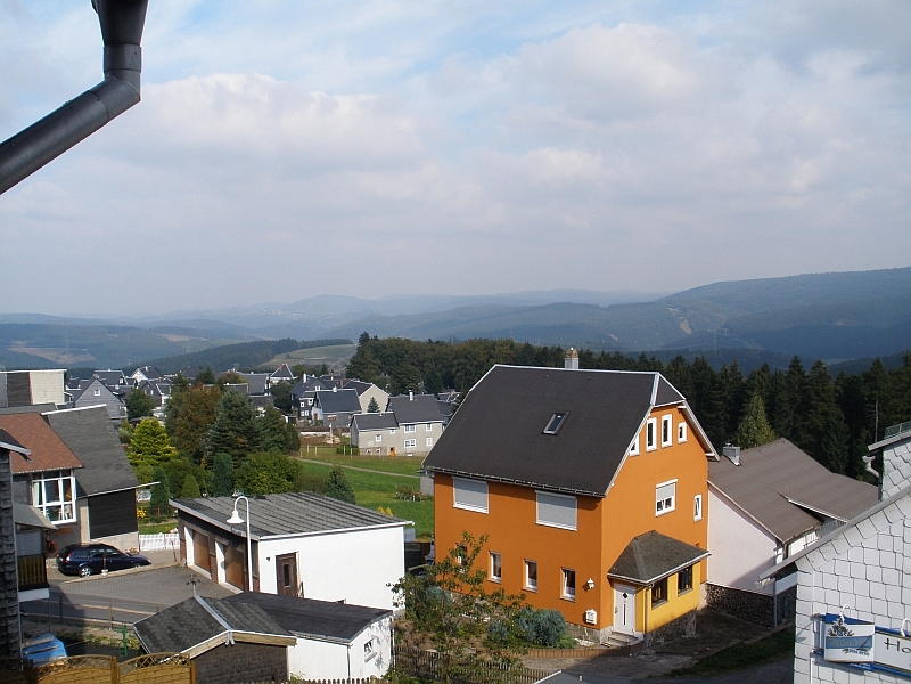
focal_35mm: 36
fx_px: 947
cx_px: 456
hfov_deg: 51.4
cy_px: 342
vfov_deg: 39.7
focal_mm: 6.3
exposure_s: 1/320
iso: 80
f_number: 5.6
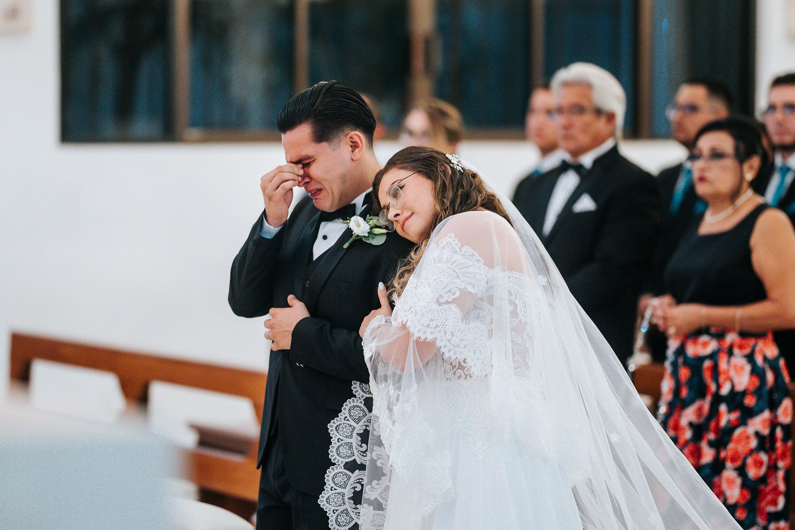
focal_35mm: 157
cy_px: 228
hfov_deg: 13.1
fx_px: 3465
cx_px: 336
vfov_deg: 8.7
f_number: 1.8
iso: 3200
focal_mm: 135
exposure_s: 1/400
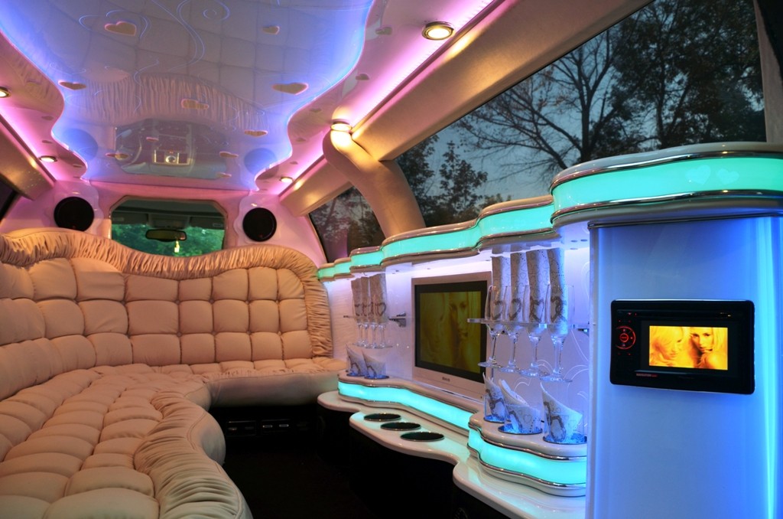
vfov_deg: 47.7
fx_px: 586
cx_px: 392
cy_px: 260
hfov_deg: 67.5
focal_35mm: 27
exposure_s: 1/100
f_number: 5
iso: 400
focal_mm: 18
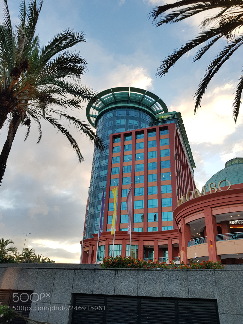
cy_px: 162
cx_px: 122
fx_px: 243
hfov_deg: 53.1
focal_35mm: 26
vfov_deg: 67.3
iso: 40
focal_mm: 4.2
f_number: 1.7
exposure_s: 1/345
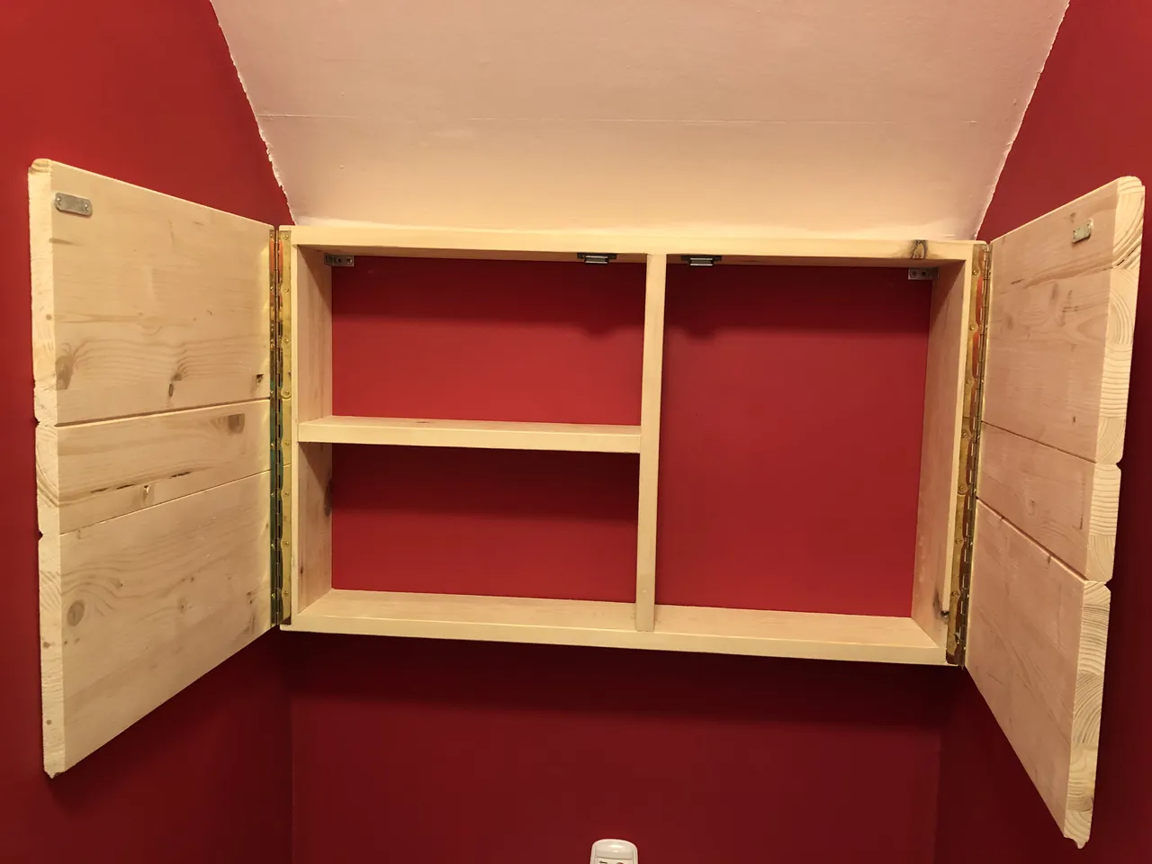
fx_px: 932
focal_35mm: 28
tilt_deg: -7.0
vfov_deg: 49.7
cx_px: 576
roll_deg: -1.6
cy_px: 432
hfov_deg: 63.4
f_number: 1.8
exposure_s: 1/11
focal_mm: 3.99
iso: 100
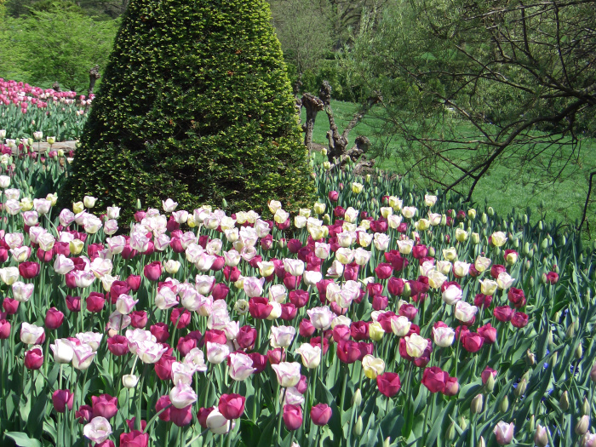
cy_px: 224
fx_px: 947
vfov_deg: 26.6
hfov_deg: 34.9
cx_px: 298
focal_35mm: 55
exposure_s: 1/500
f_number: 3.3
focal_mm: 11.4
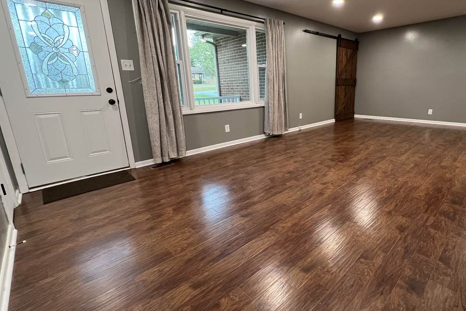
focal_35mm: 17
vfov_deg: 70.3
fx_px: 220
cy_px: 142
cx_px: 287
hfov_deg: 91.6
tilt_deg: -13.4
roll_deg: +1.1
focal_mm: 1.57
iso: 320
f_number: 1.8
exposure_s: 1/60
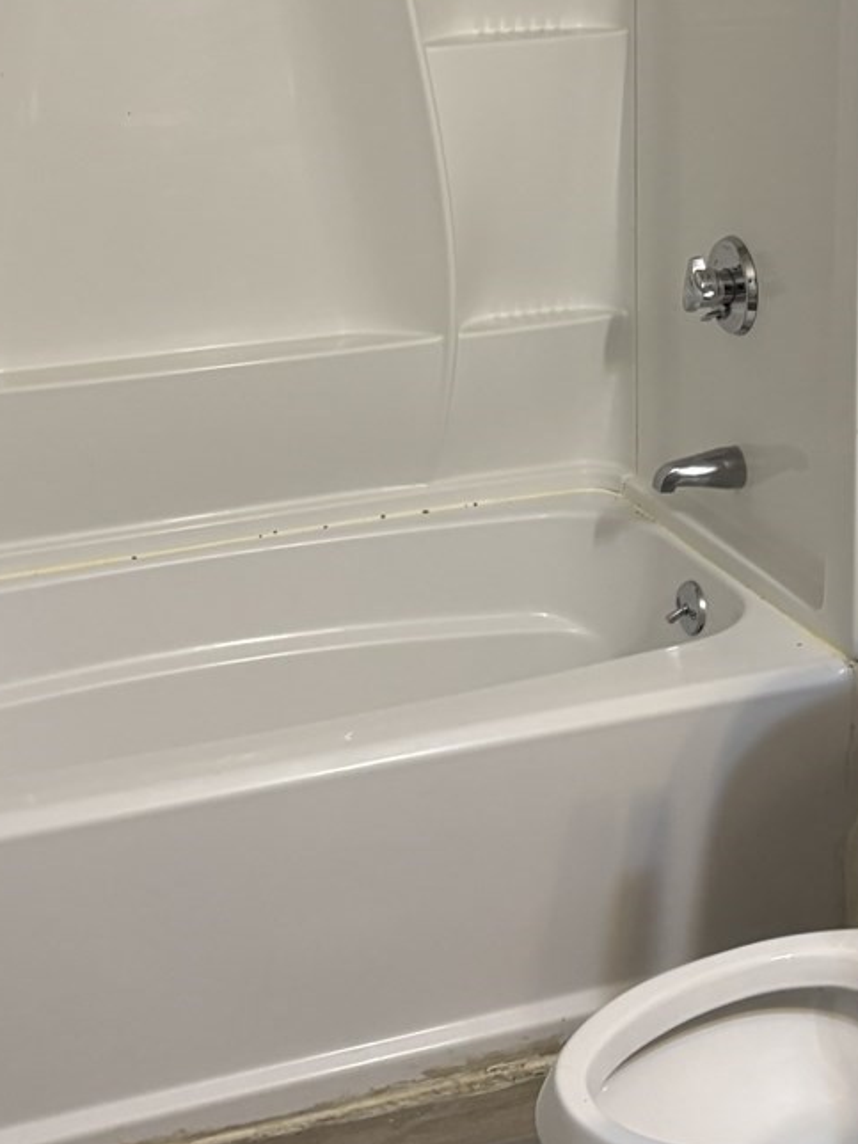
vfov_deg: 30.5
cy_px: 240
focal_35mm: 62
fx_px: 2049
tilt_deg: -12.3
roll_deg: -1.1
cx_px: 458
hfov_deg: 23.6
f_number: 1.6
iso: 200
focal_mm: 5.96
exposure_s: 1/60
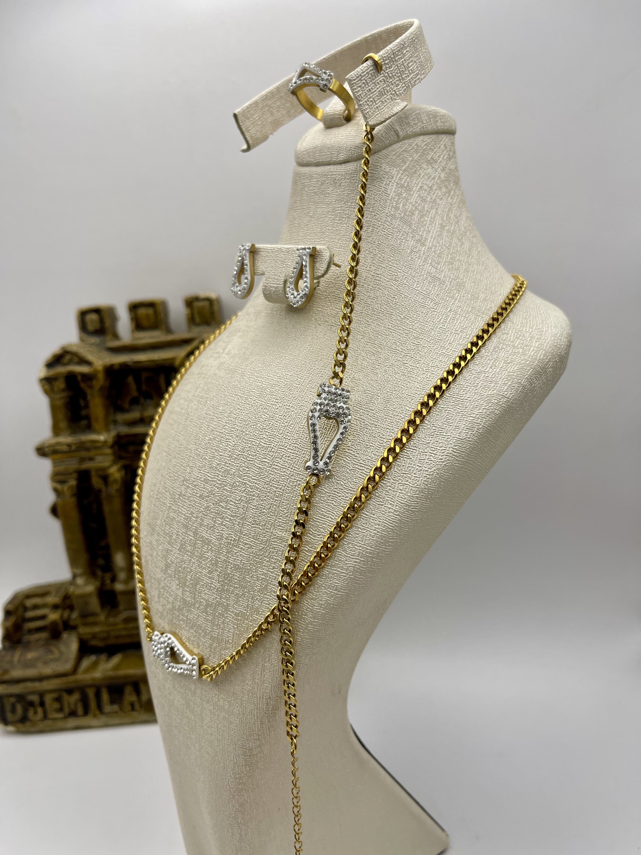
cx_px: 320
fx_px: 642
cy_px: 428
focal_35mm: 26
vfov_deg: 67.3
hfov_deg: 53.1
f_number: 1.6
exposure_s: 1/329
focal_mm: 5.1
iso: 50
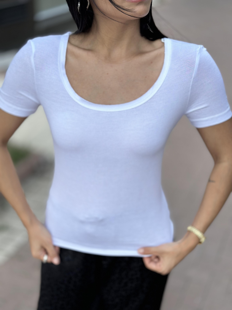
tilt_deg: -28.7
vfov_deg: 39.7
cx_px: 116
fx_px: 429
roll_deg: -2.2
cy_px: 155
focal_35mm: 48
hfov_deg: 30.3
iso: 80
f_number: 1.78
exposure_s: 1/1030
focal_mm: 6.86
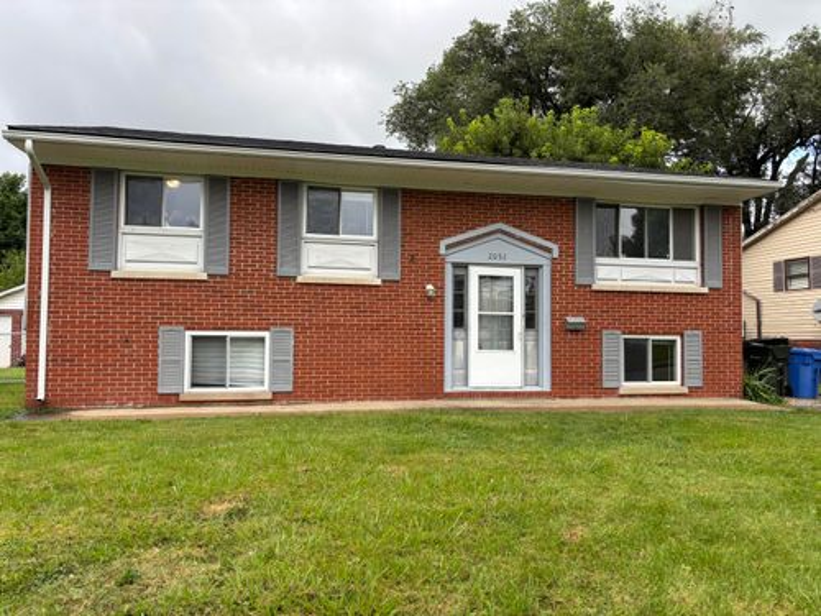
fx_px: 617
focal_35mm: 26
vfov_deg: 53.1
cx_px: 410
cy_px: 308
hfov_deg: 67.3
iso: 50
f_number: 1.6
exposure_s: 1/568
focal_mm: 5.96
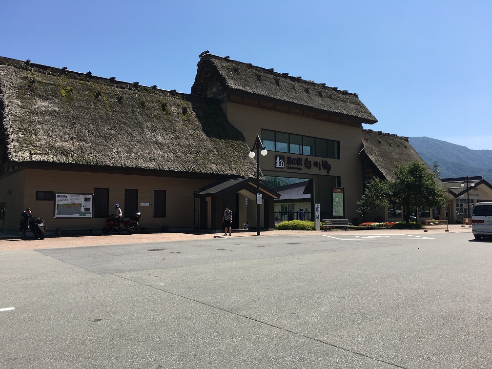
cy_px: 184
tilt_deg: +5.1
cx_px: 246
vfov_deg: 48.2
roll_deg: +1.5
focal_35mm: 29
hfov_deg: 61.7
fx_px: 412
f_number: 2.2
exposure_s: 1/1508
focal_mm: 4.15
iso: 25
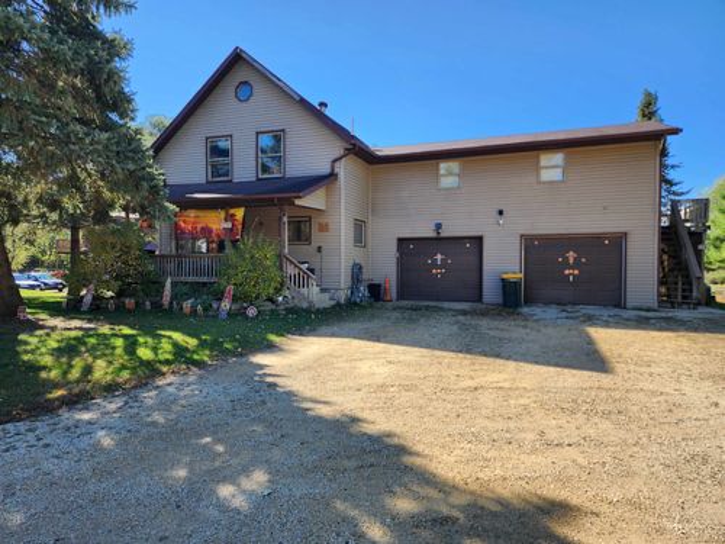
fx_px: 482
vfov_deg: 58.9
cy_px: 272
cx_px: 362
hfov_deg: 73.9
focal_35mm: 23
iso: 12
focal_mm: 6.4
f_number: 1.8
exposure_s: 1/408
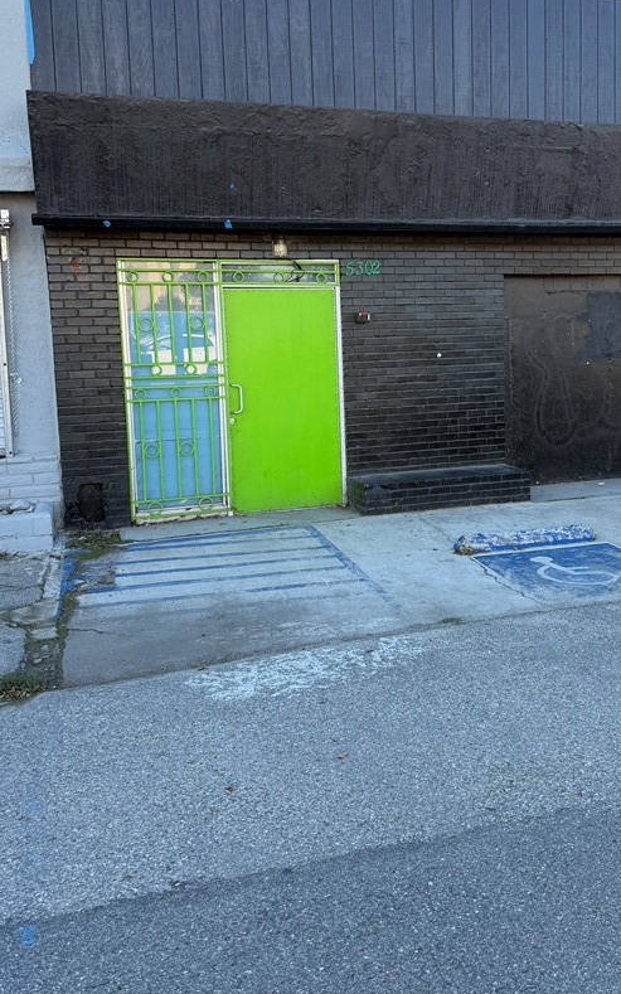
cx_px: 423
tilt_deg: -5.0
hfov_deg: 37.8
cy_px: 418
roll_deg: +0.8
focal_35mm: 33
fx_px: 894
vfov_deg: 57.9
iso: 100
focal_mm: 6.76
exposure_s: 1/617
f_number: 1.78
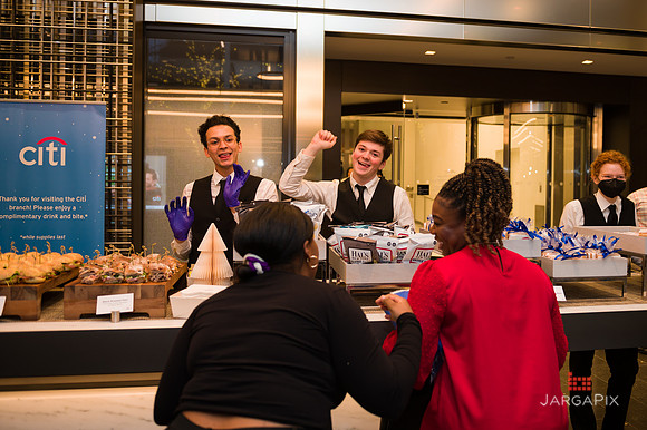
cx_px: 367
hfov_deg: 58.9
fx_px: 570
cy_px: 186
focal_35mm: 32
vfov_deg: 41.3
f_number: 3.2
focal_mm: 28
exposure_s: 1/200
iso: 400
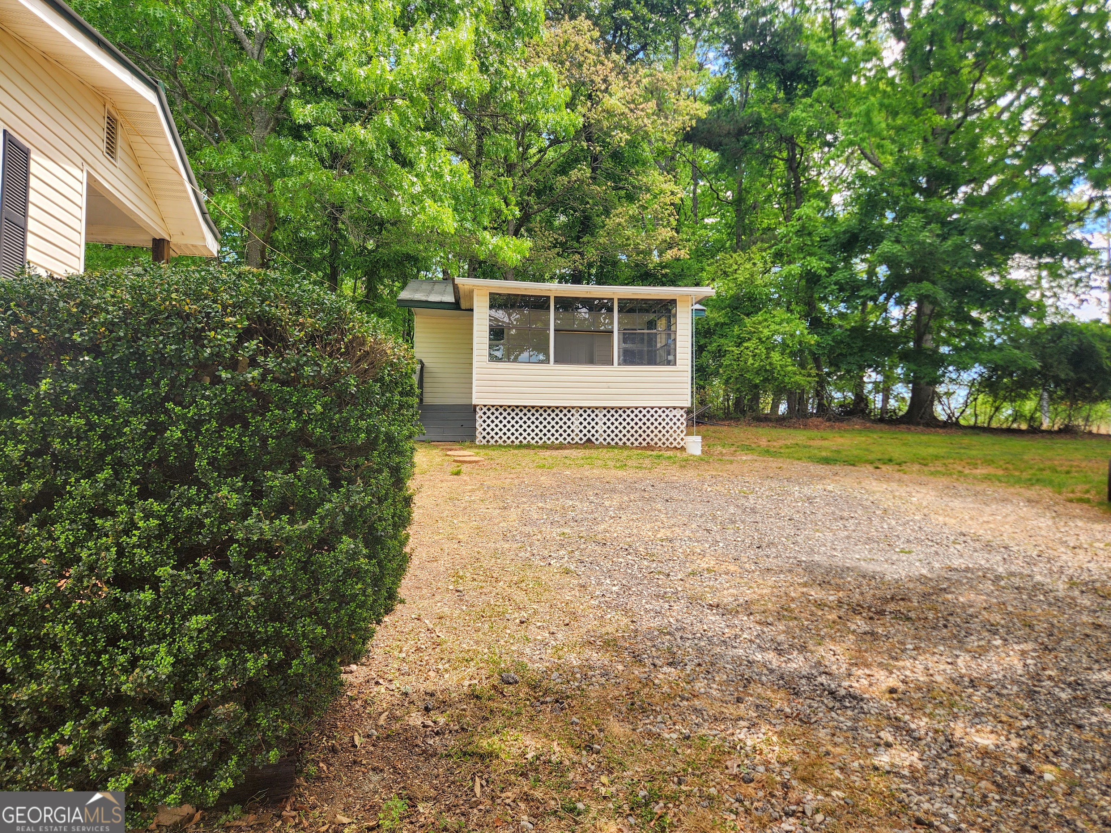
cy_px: 416
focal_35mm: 23
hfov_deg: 73.9
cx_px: 556
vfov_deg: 58.9
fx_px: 738
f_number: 1.8
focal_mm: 5.4
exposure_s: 1/273
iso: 20
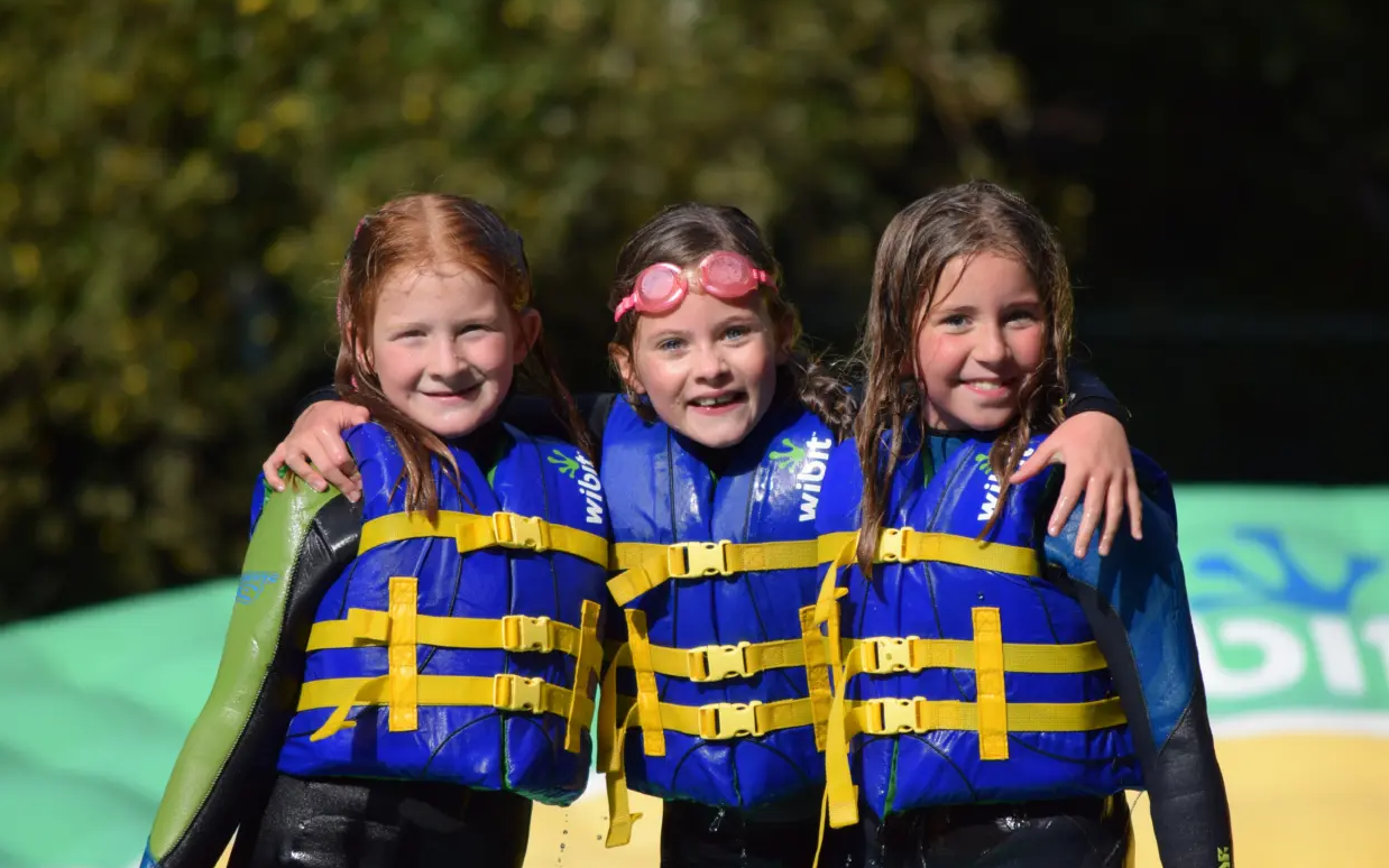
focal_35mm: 429
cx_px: 694
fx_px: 16241
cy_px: 436
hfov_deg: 4.9
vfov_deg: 3.1
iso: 400
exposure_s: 1/1600
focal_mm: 280
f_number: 5.6
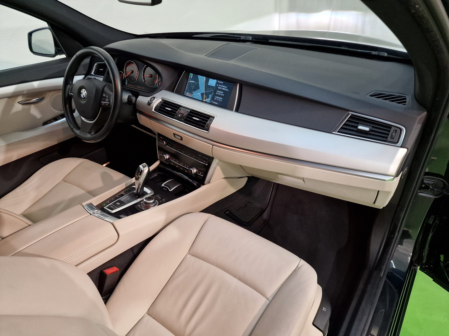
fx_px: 298
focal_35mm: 23
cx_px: 224
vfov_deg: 58.9
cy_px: 168
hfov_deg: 73.9
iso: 320
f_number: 1.8
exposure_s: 1/100
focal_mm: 6.4
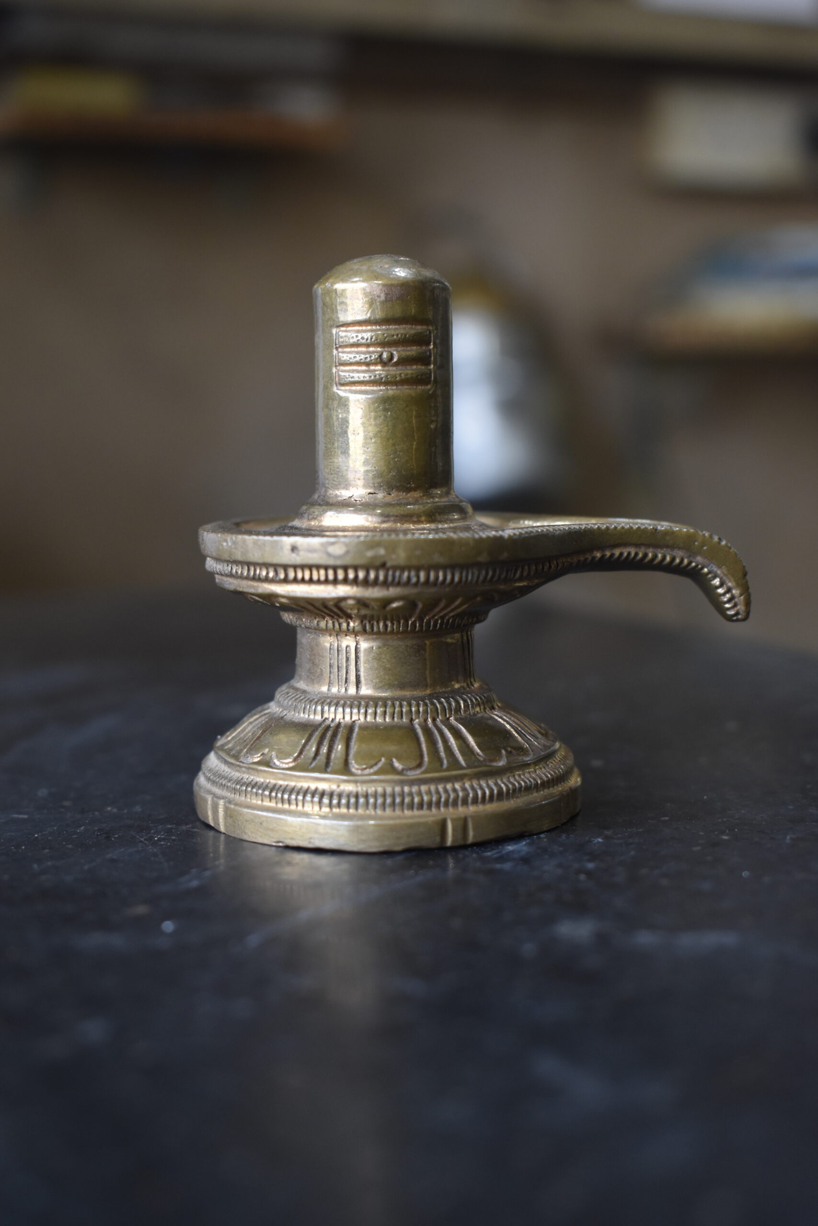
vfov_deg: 38.9
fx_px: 1738
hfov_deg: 26.5
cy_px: 613
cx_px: 409
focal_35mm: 51
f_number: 5
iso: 800
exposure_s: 1/60
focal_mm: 34
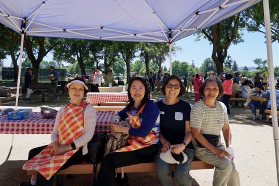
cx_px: 140
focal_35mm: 29
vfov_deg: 45.0
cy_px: 93
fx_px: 225
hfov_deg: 63.7
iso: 100
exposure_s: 1/125
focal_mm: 29
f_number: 8
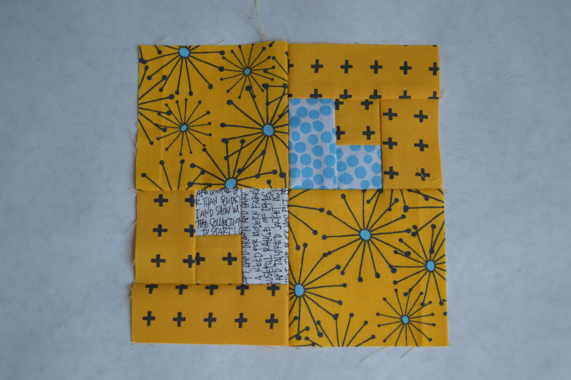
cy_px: 190
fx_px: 713
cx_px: 286
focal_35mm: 45
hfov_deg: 43.6
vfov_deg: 29.8
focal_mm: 30
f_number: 4.5
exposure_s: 1/100
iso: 100
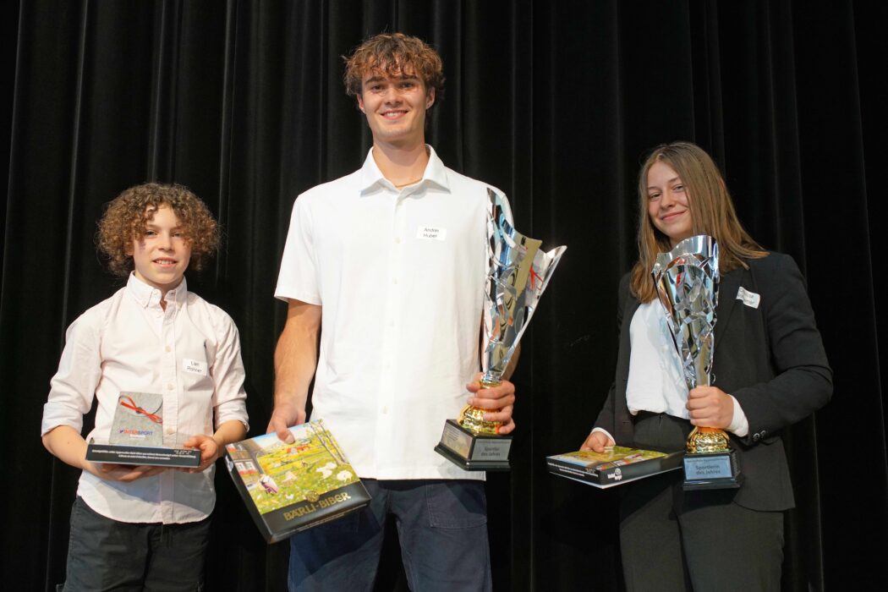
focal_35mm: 35
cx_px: 444
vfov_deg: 37.9
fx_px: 863
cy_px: 296
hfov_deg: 54.4
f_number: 4
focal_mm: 35
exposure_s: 1/160
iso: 1250
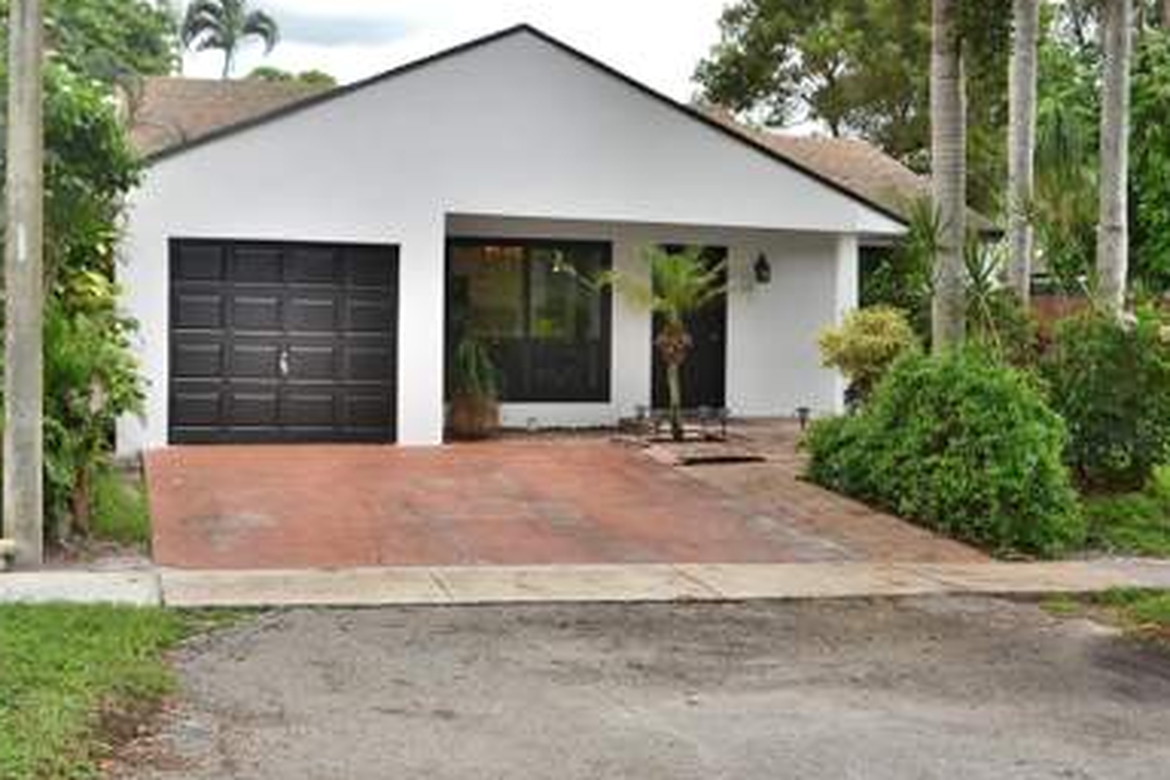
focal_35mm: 45
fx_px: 1462
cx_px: 551
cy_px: 320
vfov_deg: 29.8
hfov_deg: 43.6
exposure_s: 1/200
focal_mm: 24
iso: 100
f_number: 6.3
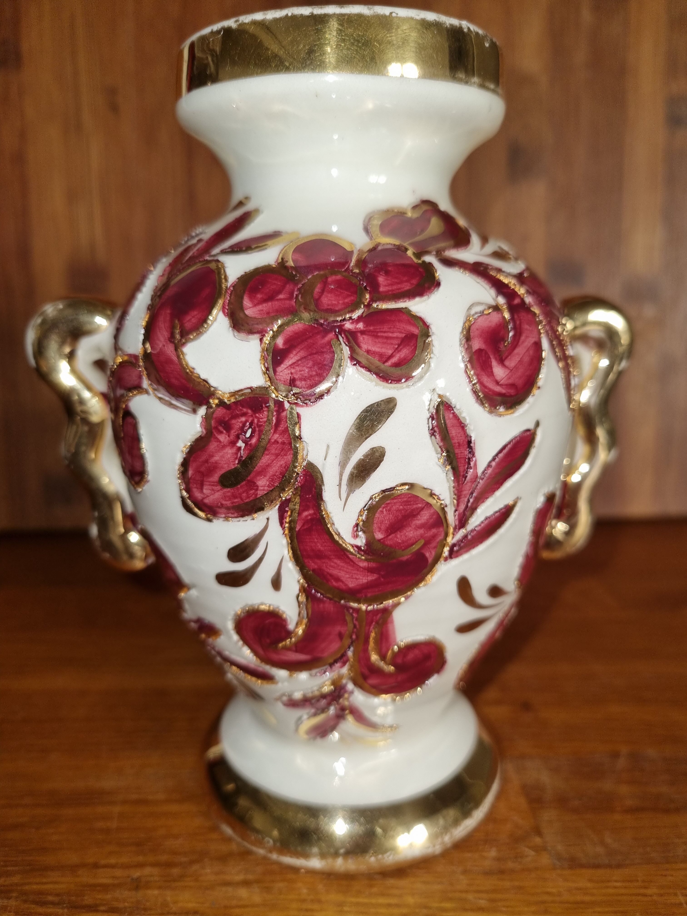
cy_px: 458
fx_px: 688
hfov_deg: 53.1
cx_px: 344
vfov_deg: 67.3
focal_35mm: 26
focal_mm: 5.4
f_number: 1.8
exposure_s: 1/100
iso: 64
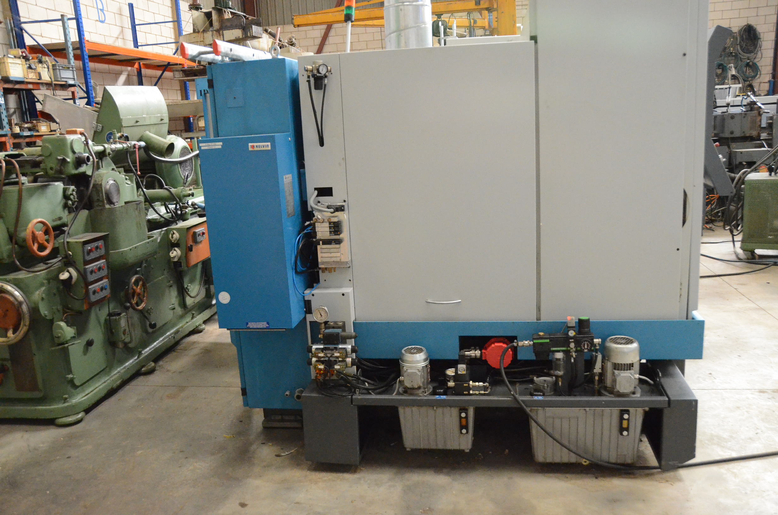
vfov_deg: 43.4
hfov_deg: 62.0
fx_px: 647
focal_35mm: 30
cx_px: 389
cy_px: 258
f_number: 3.5
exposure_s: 1/160
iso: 6400
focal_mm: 20
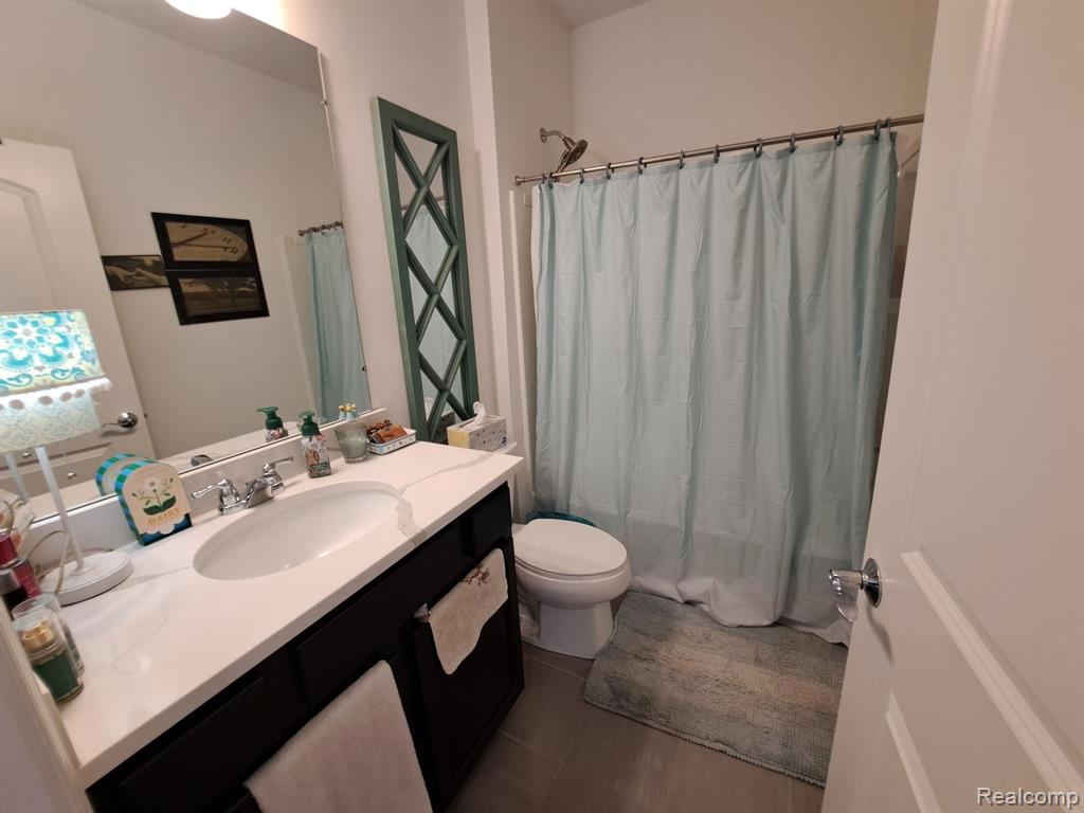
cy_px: 406
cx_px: 542
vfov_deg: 89.9
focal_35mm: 13
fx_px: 407
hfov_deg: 106.2
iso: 100
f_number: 2.2
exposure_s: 1/40
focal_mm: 1.74
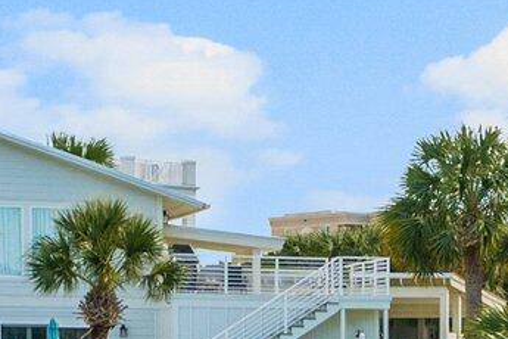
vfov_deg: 7.4
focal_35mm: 184
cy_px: 422
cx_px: 1143
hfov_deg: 10.0
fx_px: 2596
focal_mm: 20.7
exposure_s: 1/160
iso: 100
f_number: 8
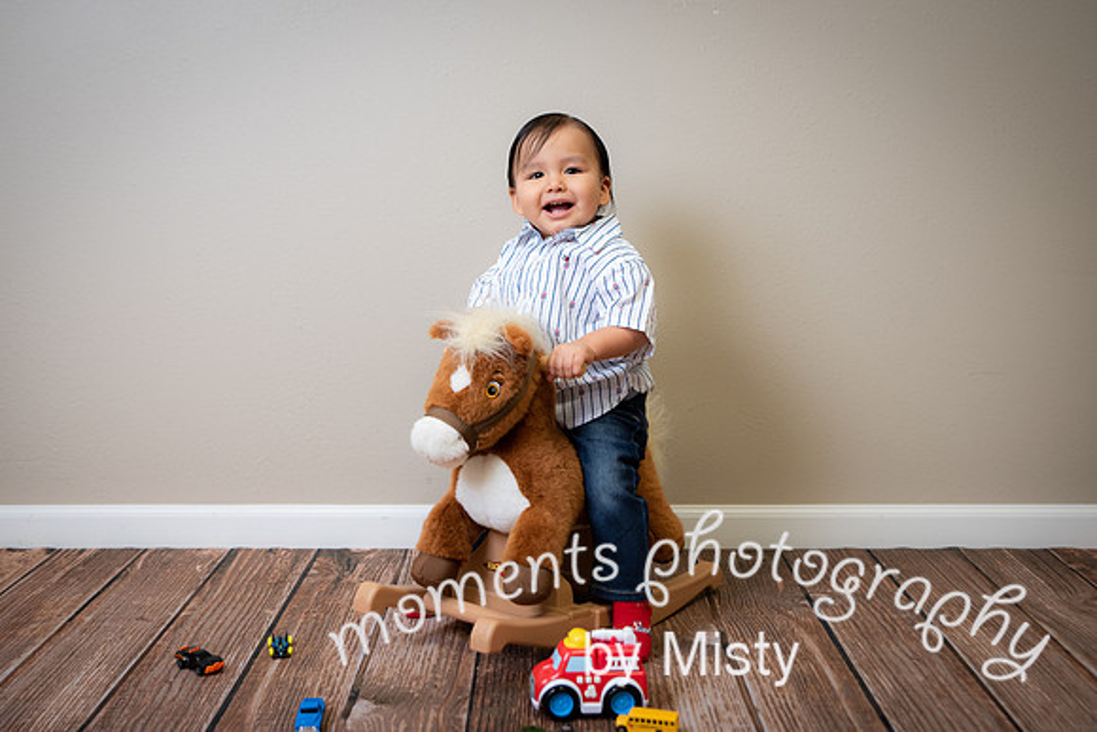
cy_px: 325
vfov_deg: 29.7
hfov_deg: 43.4
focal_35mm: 45
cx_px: 548
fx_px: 1380
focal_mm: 40
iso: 800
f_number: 3.2
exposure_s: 1/125
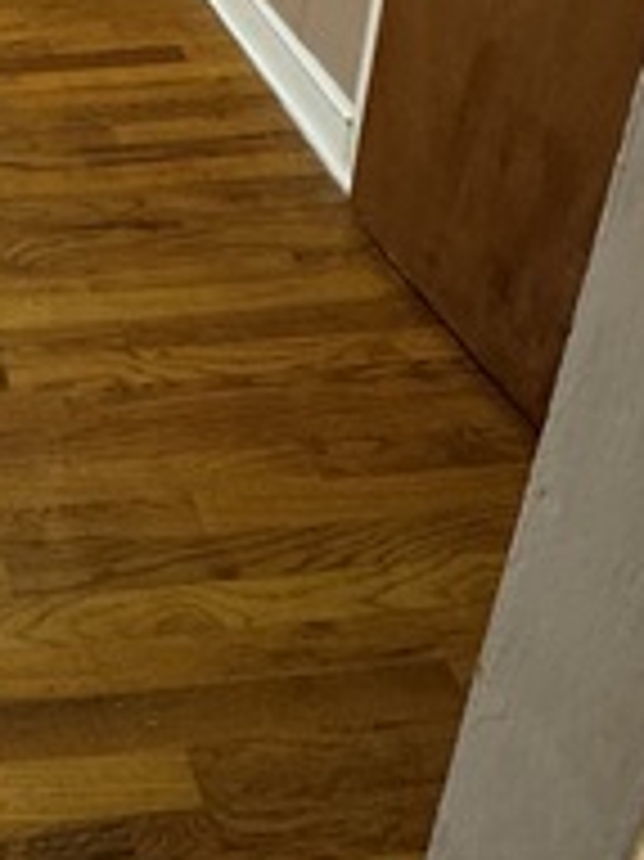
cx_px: -230
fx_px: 1217
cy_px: -313
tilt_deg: -17.0
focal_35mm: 49
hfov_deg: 25.0
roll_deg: +1.3
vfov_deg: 29.5
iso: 200
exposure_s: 1/60
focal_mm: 2.22
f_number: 2.2
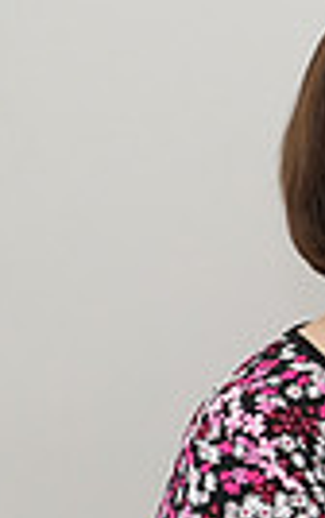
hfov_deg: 9.0
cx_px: 673
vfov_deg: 15.2
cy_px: 365
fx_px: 1937
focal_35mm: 137
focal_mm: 31
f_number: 4.5
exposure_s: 1/100
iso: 640
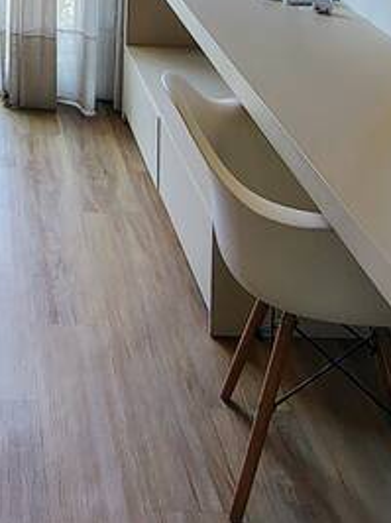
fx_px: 981
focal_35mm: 65
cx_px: -55
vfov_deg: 24.6
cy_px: -216
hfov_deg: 21.2
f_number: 2.2
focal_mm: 2.13
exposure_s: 1/120
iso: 211
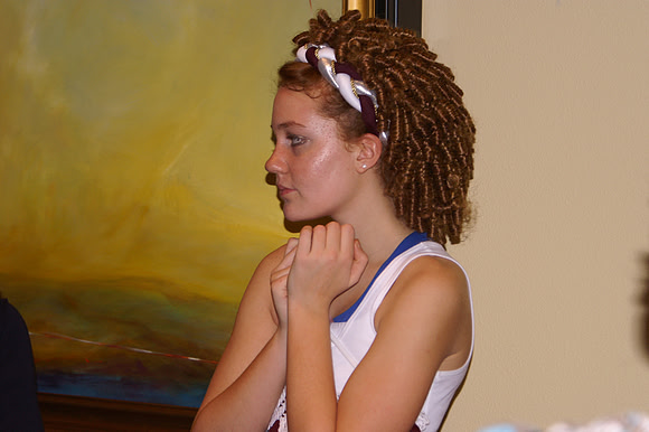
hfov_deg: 19.5
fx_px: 1892
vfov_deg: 13.0
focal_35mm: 105
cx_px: 324
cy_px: 216
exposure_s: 1/125
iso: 400
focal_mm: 70
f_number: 5.6
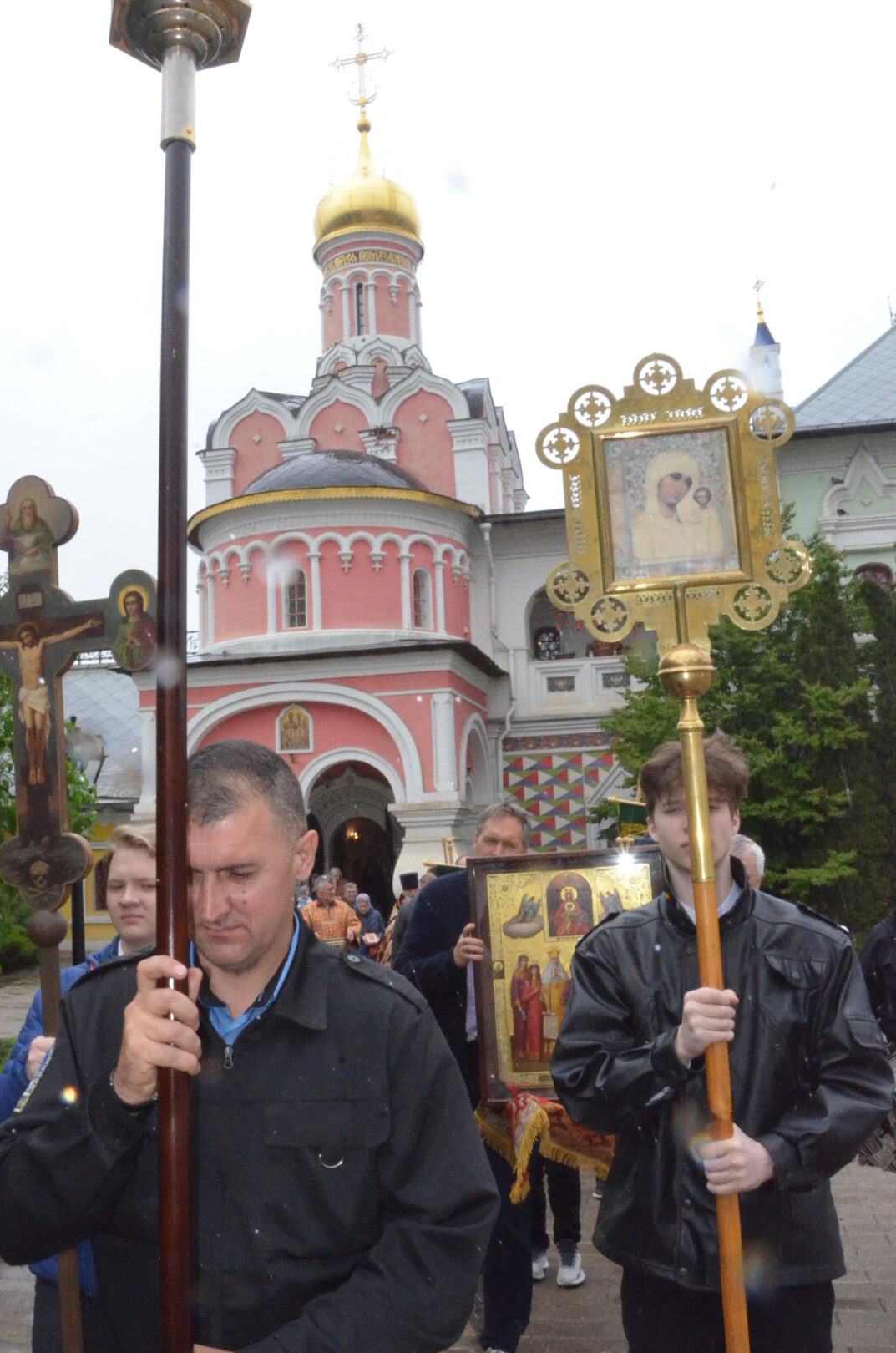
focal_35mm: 32
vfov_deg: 58.8
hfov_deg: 40.9
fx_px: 1200
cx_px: 392
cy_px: 629
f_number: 22
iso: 4500
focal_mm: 18
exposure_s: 1/250
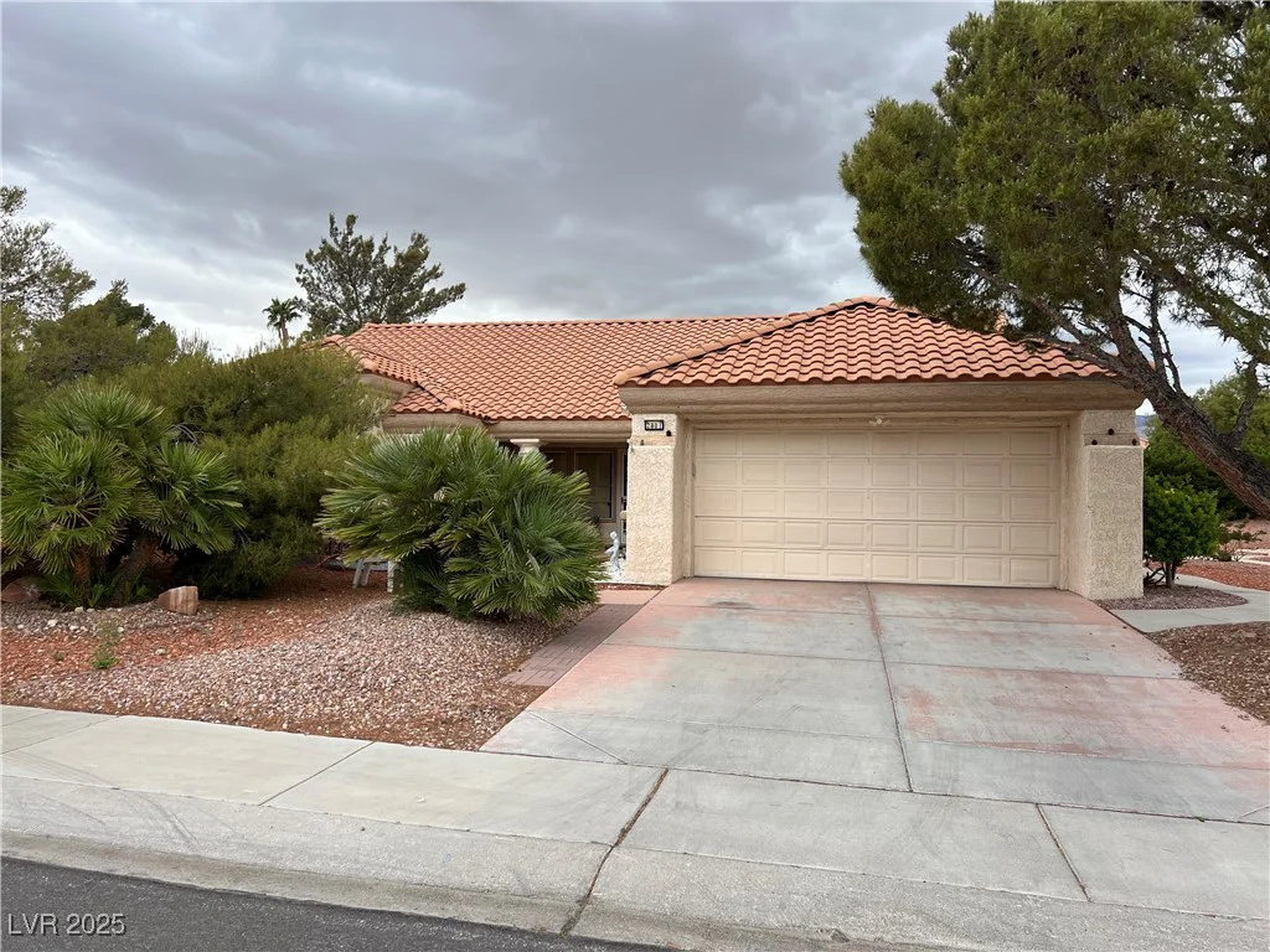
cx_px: 635
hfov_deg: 67.3
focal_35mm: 26
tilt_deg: +2.0
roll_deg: -0.3
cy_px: 476
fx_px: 954
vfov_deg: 53.1
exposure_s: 1/1808
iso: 50
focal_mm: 5.7
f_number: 1.5
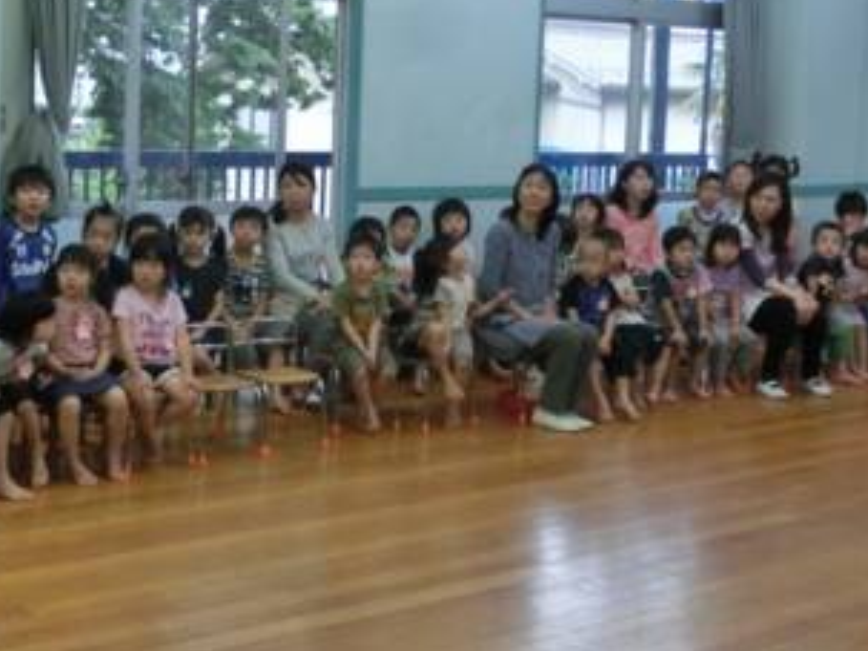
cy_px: 227
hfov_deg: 31.1
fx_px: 1554
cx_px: 349
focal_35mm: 62
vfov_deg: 23.5
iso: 800
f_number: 4.2
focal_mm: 8.29
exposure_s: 1/100
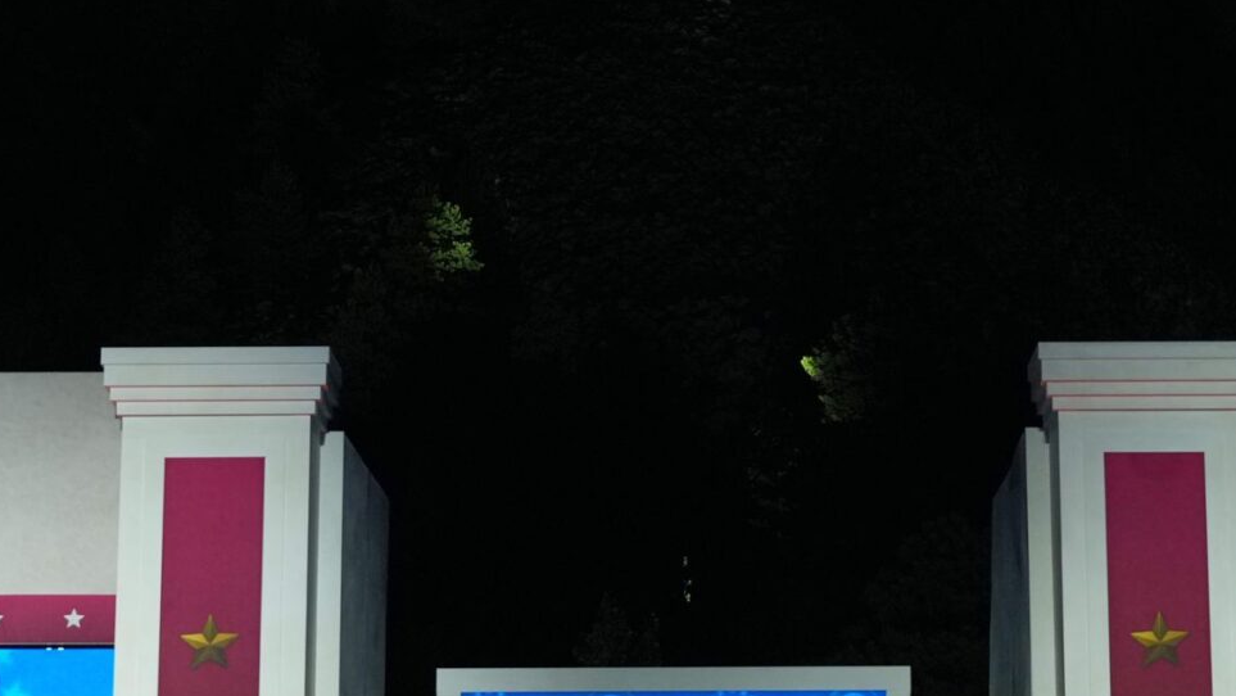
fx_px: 3376
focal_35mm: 103
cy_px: 403
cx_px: 721
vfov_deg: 11.8
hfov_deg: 20.7
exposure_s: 1/250
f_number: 4.5
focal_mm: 37
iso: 1600
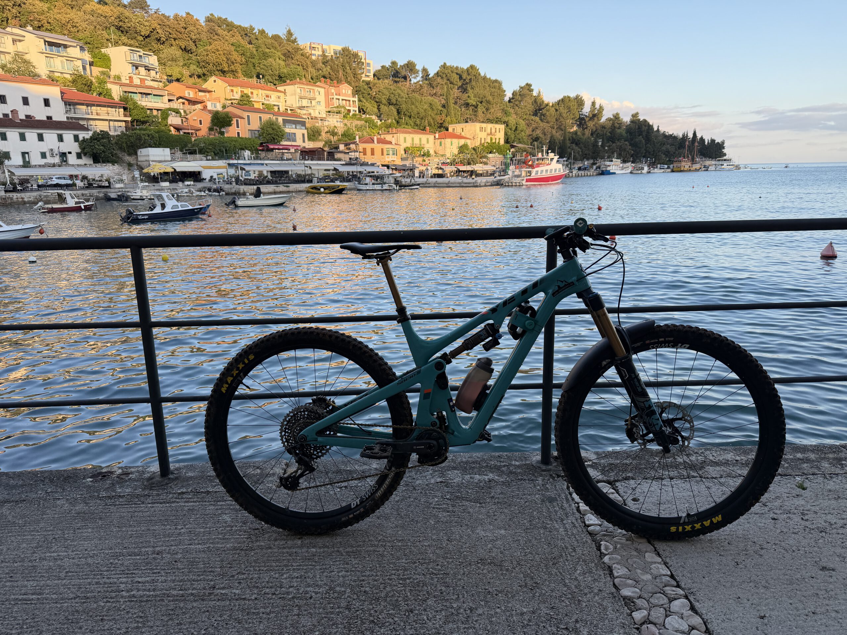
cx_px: 424
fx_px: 587
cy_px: 318
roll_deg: +1.2
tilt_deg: -15.8
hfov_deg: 71.6
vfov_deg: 56.8
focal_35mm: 24
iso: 100
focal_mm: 6.76
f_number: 1.78
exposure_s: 1/831
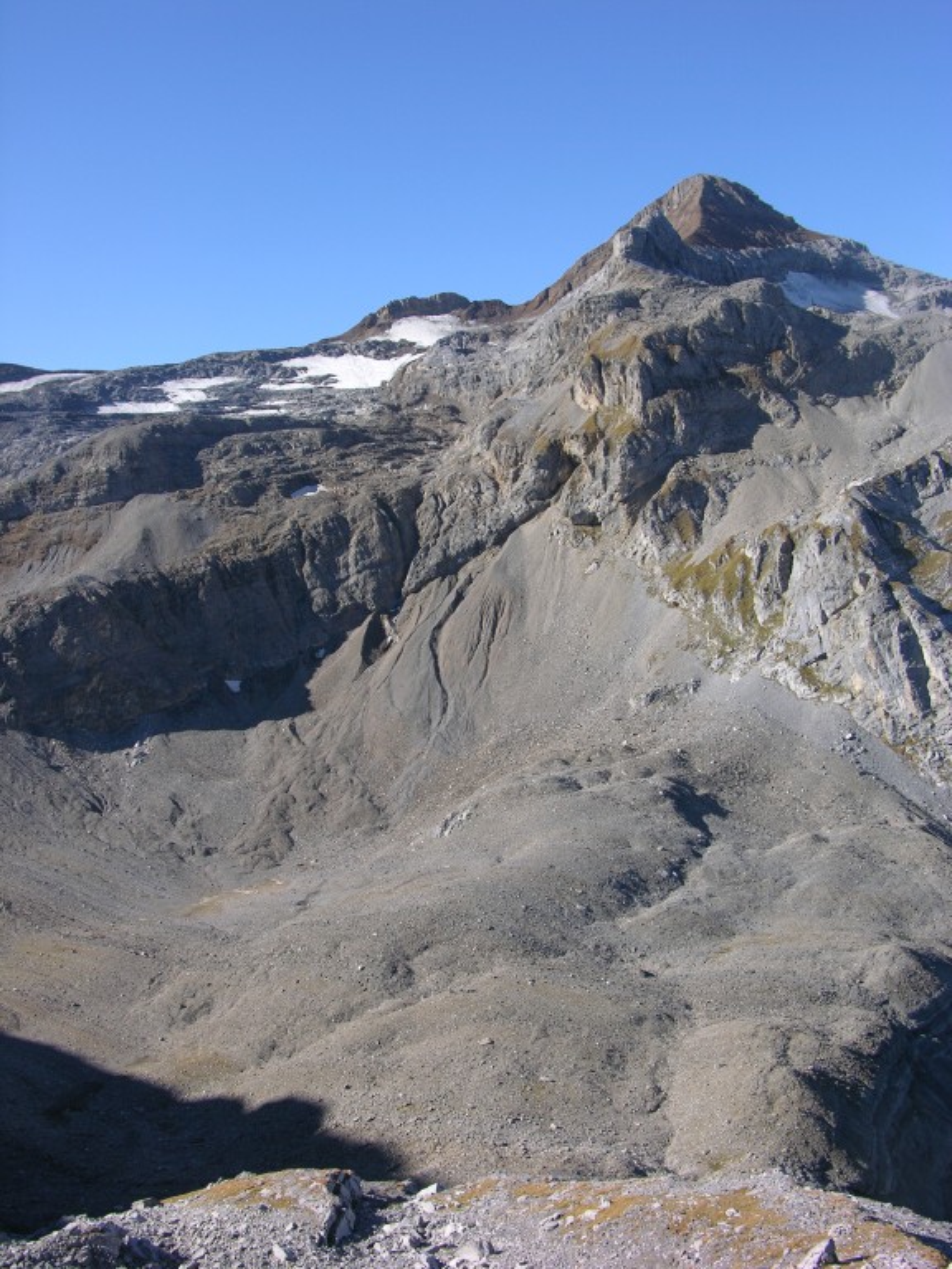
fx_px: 1283
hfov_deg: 40.7
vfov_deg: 52.6
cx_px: 476
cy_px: 634
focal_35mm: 35
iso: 50
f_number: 5
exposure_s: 1/214
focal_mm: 8.9
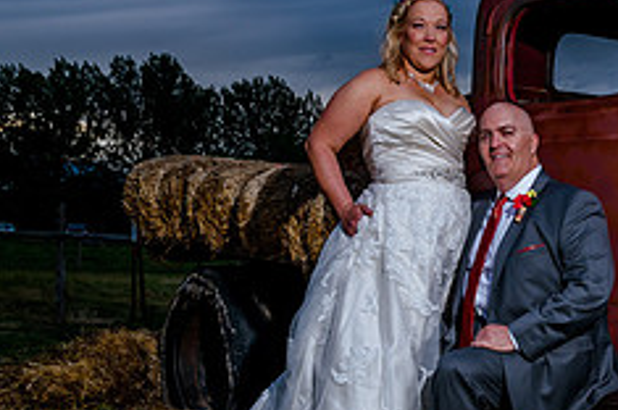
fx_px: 1286
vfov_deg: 18.1
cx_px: 662
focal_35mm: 75
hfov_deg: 25.3
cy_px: 274
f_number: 7.1
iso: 160
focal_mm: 27
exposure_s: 1/125
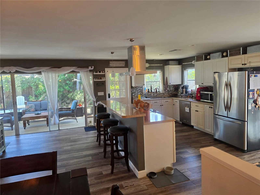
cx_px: 130
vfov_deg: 58.9
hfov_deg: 73.9
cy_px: 98
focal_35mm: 23
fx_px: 173
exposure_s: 1/120
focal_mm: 6.3
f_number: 1.7
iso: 200
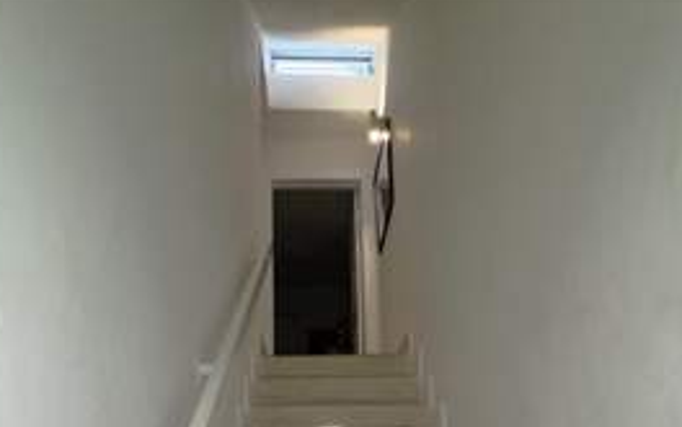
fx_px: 502
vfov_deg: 39.3
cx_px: 333
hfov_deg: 68.4
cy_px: 448
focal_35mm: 27
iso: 160
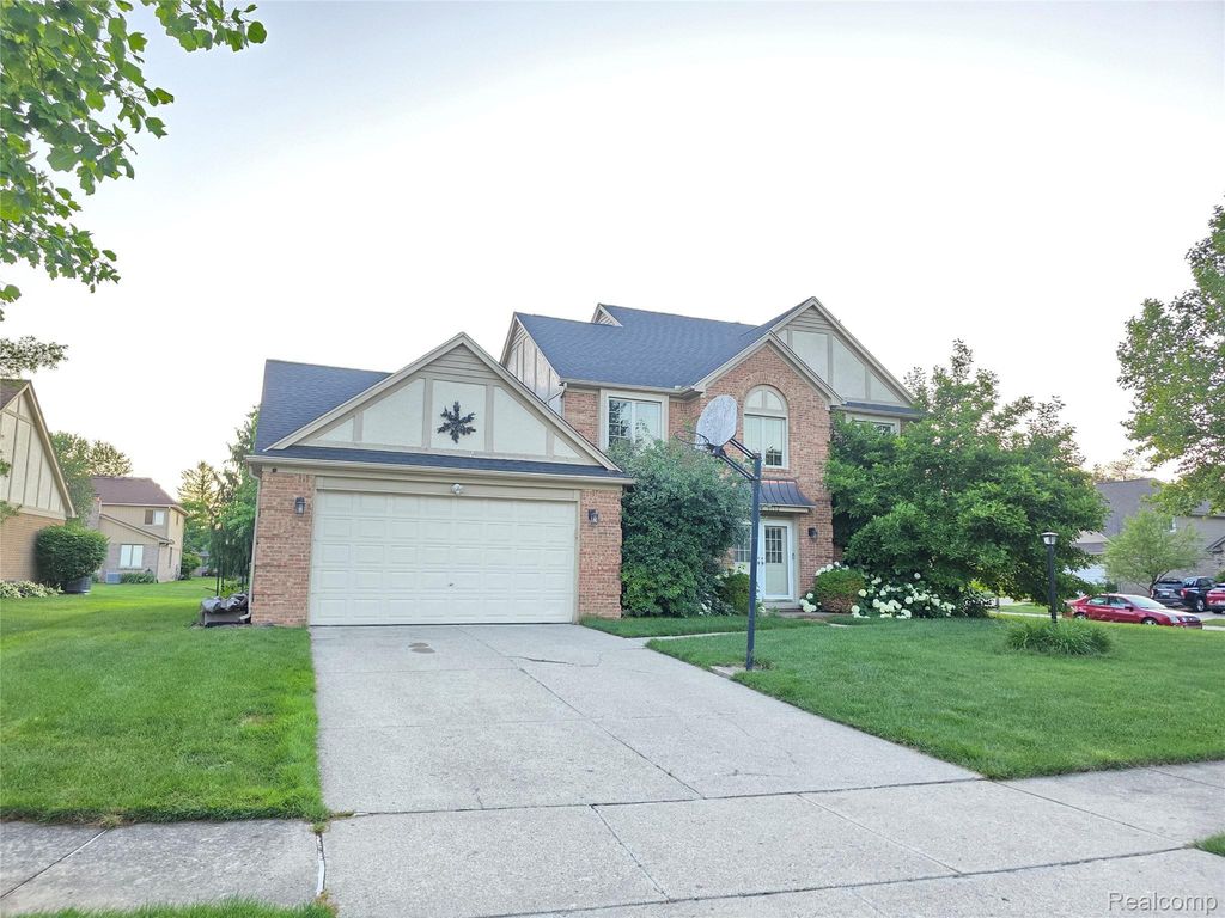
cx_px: 612
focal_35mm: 23
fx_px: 814
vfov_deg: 58.9
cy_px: 459
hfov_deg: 73.9
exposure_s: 1/120
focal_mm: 6.3
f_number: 1.7
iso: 250
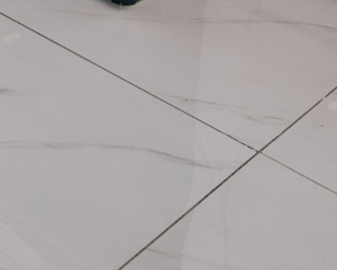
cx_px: -200
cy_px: -501
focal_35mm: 111
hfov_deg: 15.6
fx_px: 1109
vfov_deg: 10.5
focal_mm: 9
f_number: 4.5
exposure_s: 1/125
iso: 100
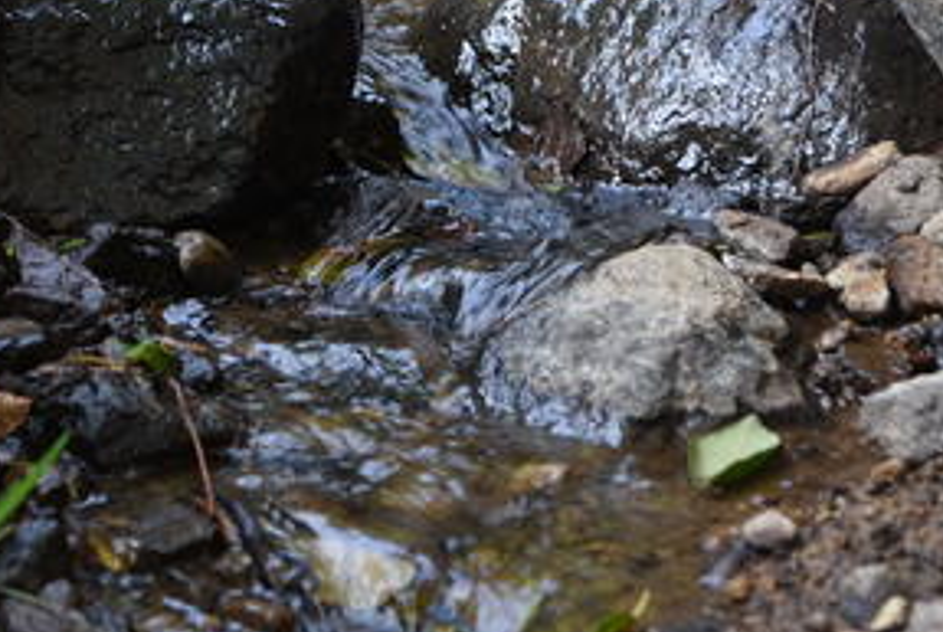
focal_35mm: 104
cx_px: 406
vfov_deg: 13.2
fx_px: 2728
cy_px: 262
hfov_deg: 19.6
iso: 320
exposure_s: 1/60
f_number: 5.3
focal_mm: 40
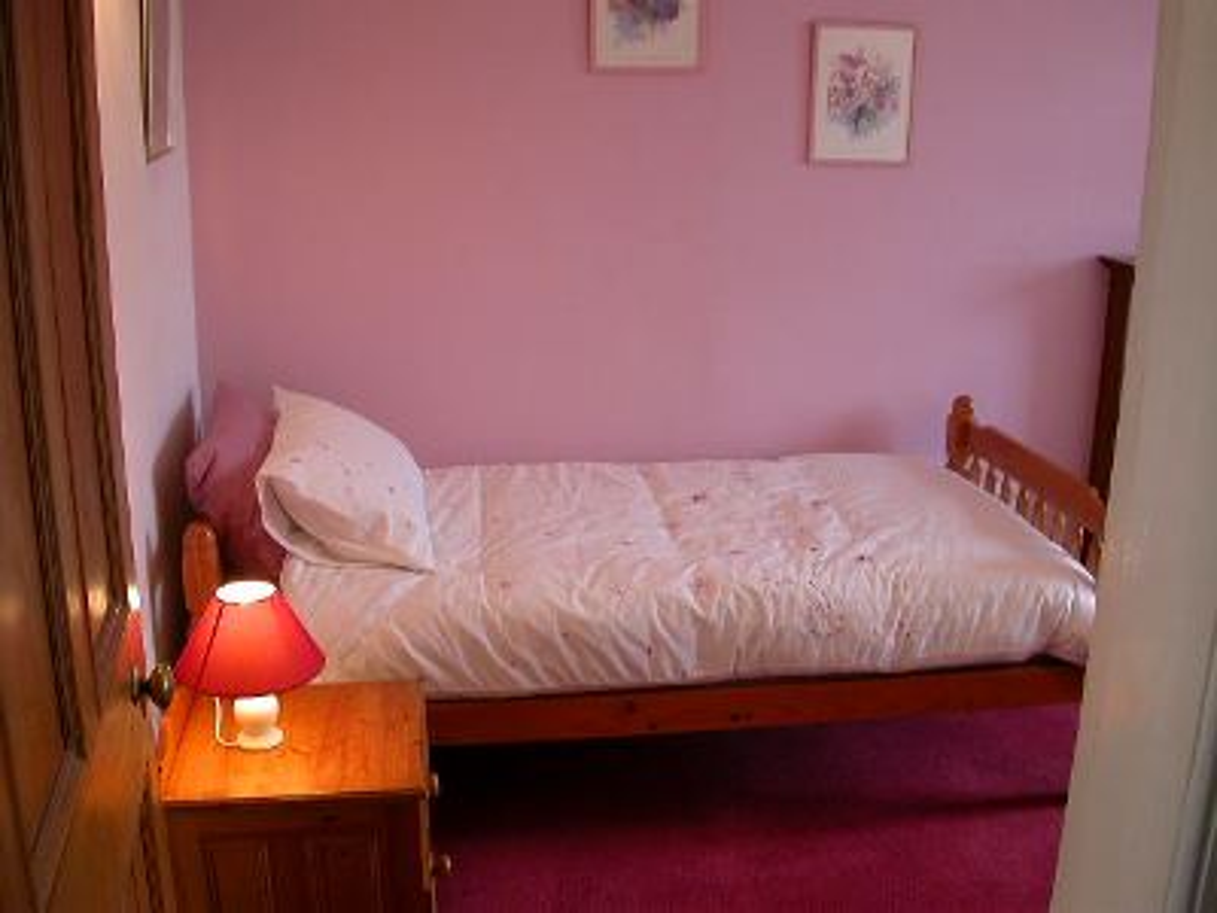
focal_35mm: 38
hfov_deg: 49.0
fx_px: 1336
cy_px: 456
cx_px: 608
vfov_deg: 37.7
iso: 100
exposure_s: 1/38.5
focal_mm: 7.85
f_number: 2.6
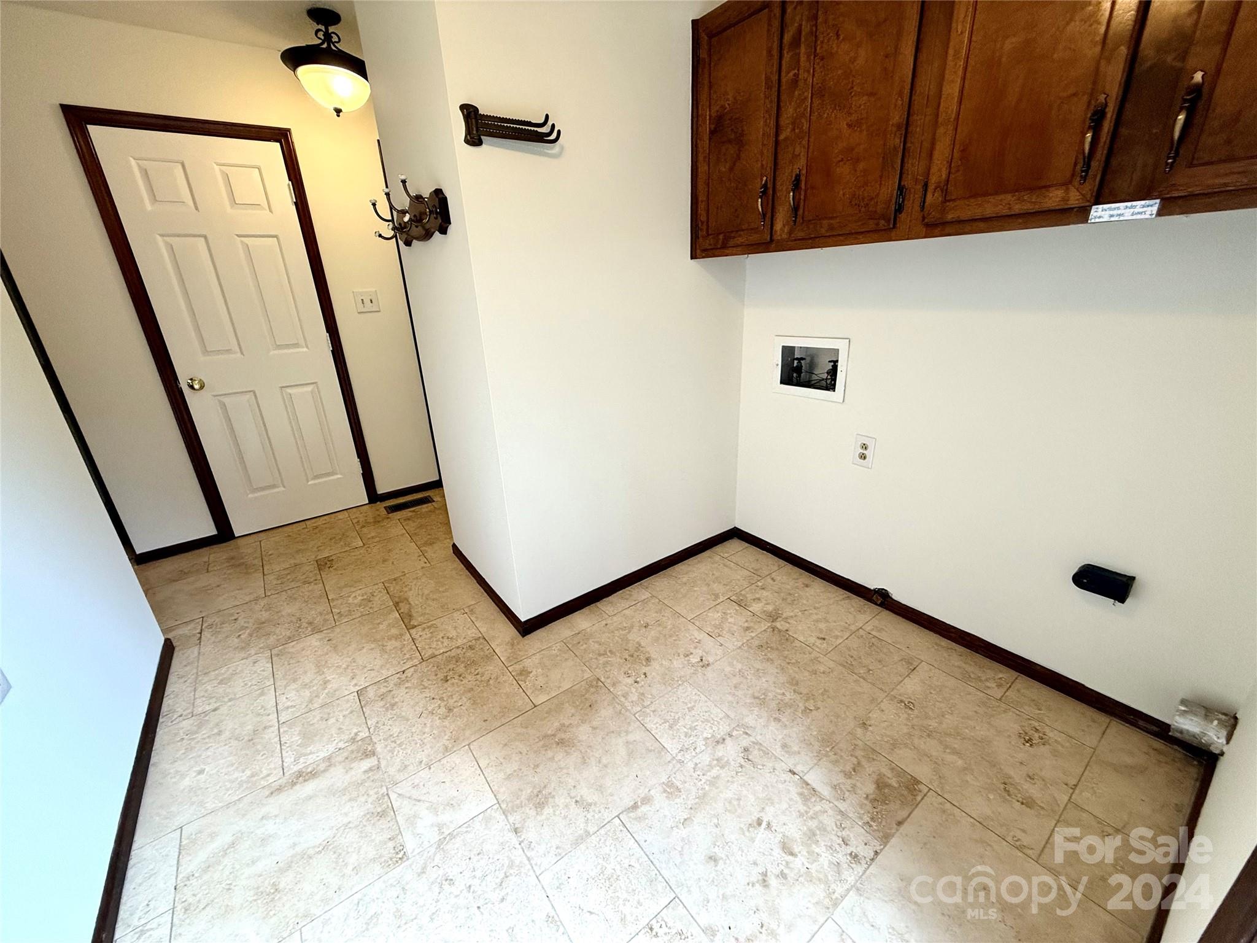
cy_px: 472
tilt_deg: -19.9
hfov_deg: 102.1
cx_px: 628
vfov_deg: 85.7
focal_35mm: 14
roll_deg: +3.4
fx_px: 508
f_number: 2.2
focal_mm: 2.22
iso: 160
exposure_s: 1/99
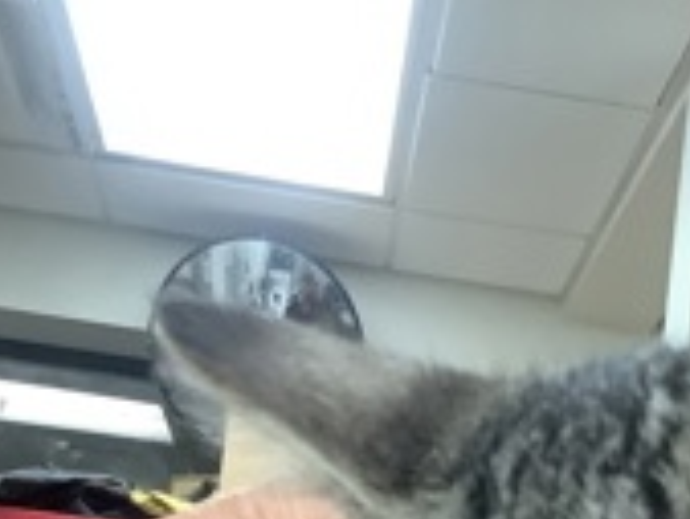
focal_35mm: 77
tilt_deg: -0.7
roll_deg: -5.8
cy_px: 854
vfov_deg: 16.8
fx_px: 1536
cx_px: 553
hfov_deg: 24.9
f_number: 2.4
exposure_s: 1/60
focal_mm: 3.3
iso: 250
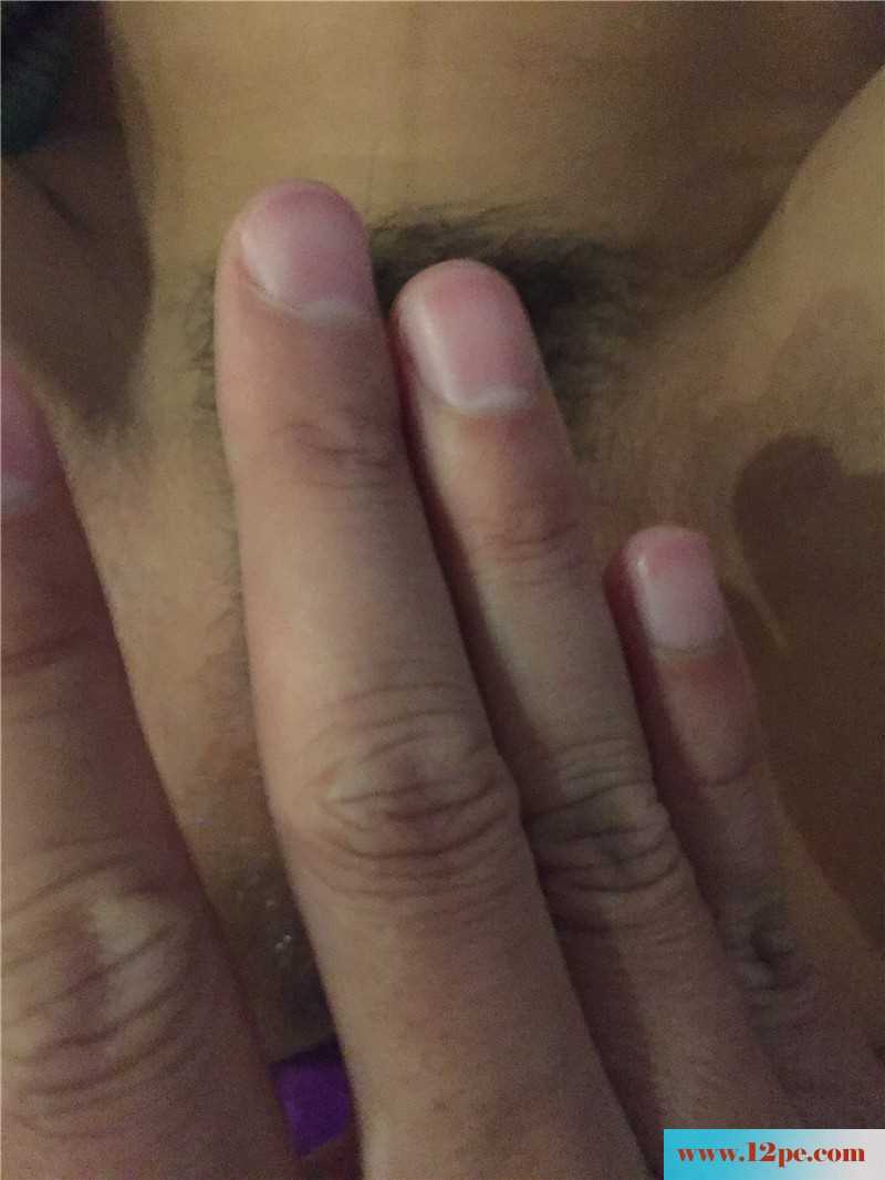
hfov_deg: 48.2
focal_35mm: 29
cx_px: 442
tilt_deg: -72.4
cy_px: 590
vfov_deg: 61.6
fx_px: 988
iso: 1600
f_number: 2.2
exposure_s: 1/17
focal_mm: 4.15
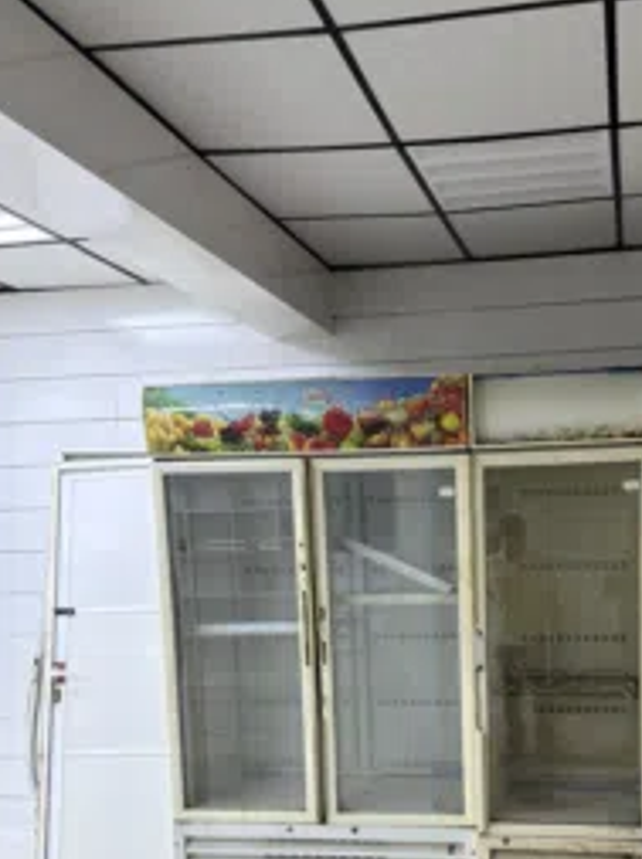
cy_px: 632
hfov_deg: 36.6
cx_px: 493
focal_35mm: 38
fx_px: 942
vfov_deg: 47.4
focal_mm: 6.76
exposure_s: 1/100
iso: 125
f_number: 1.78
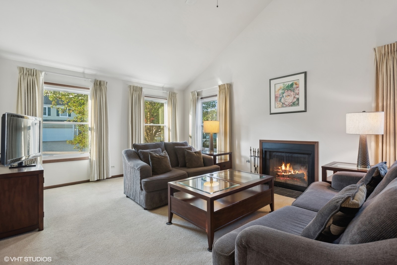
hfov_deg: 93.3
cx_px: 198
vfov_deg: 70.5
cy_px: 132
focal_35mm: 17
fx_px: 187
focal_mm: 17
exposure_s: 1/15
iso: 400
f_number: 8
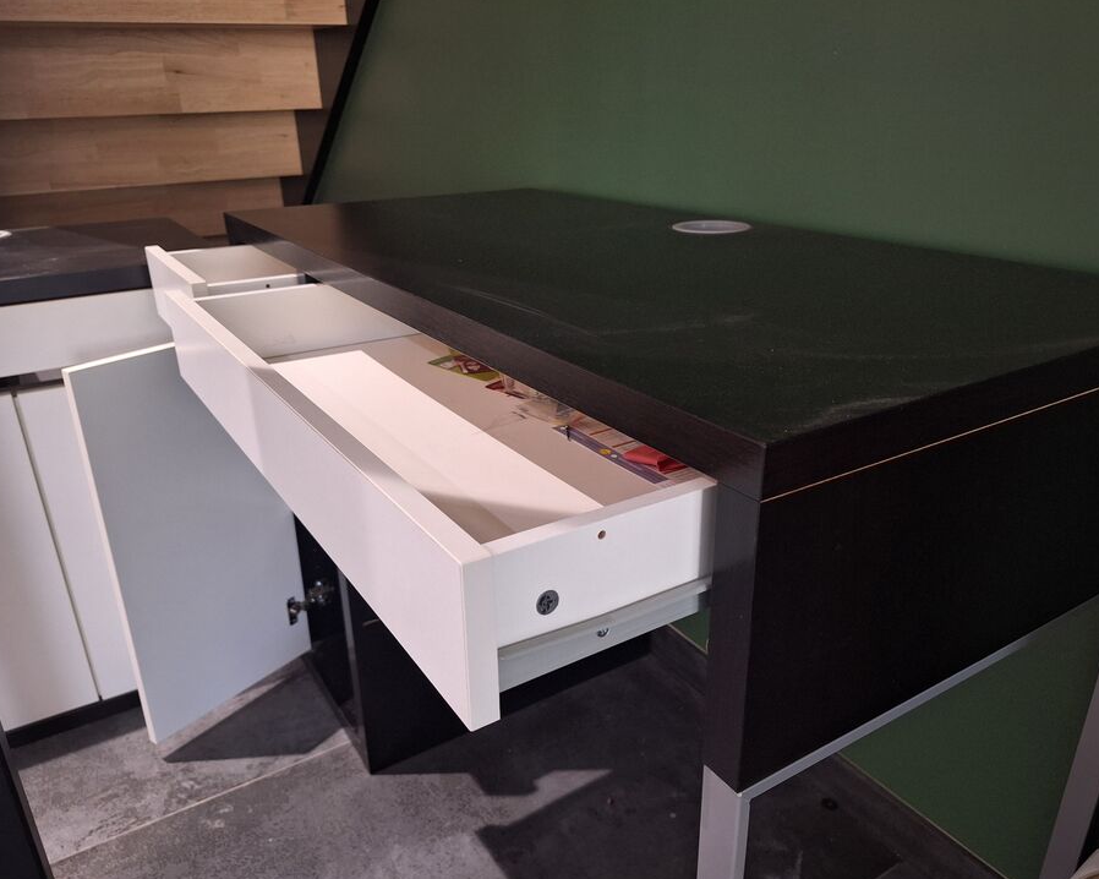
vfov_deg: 56.8
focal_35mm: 25
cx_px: 563
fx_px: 813
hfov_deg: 68.1
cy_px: 453
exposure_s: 1/25
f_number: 1.8
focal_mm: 5.54
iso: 320
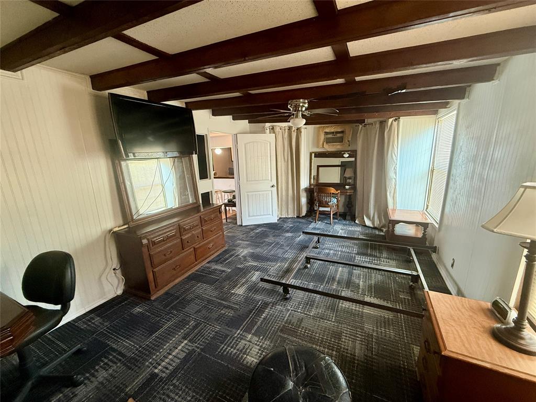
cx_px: 268
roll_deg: +2.3
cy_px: 201
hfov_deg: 102.1
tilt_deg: -10.9
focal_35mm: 14
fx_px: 217
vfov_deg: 85.7
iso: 500
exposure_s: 1/60
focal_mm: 2.22
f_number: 2.2
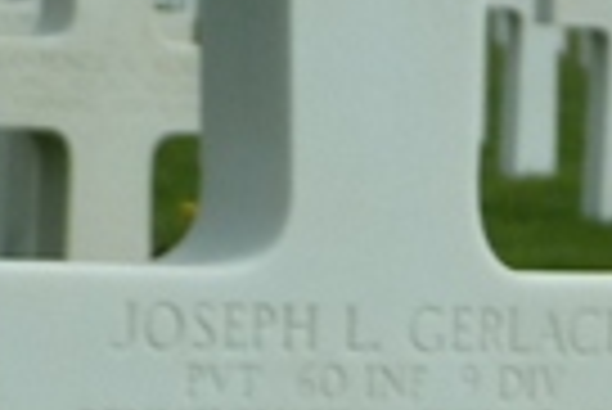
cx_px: 1760
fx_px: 7658
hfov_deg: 4.4
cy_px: 825
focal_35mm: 450
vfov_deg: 3.0
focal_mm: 9.7
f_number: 3.9
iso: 80
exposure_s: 1/400
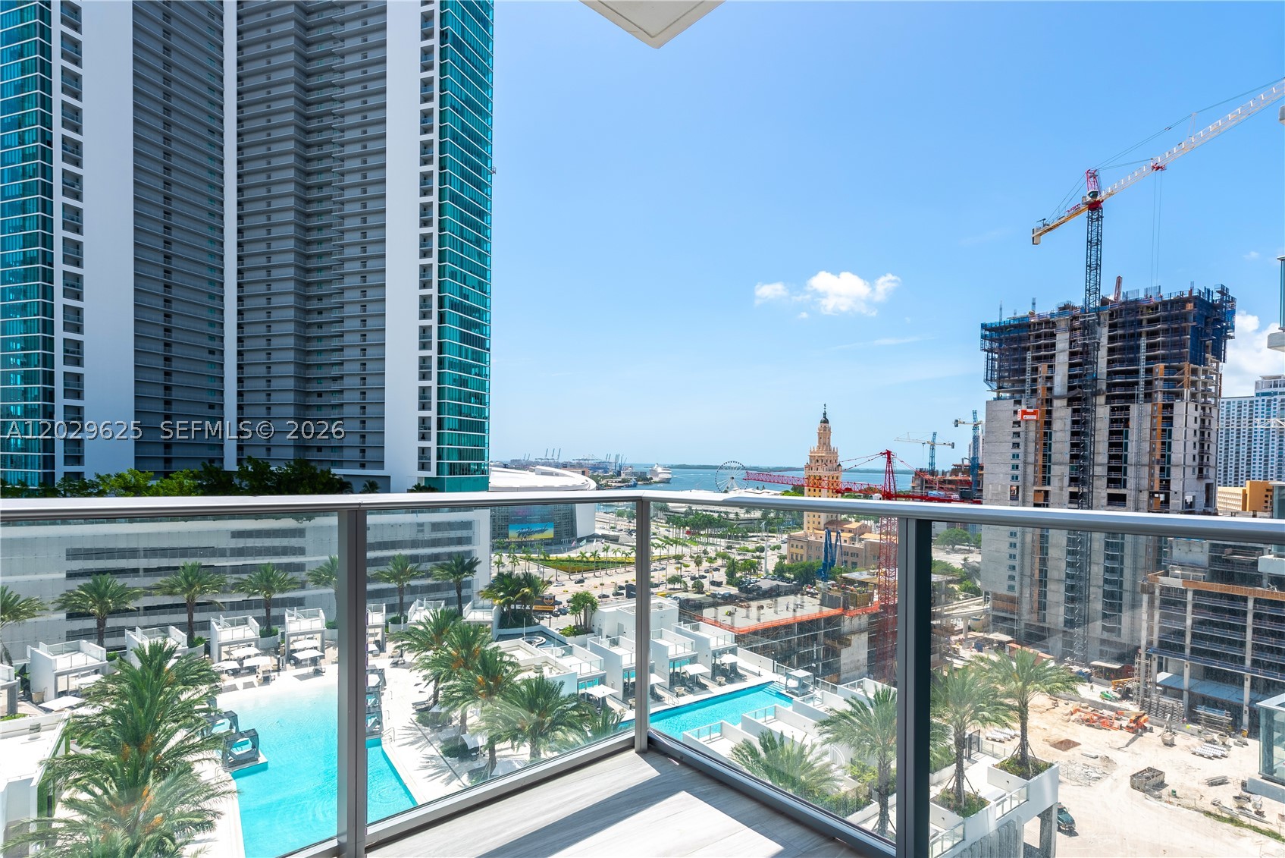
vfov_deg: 70.5
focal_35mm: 17
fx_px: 607
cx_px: 642
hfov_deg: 93.3
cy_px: 429
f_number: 9
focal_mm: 17
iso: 100
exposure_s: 1/4000
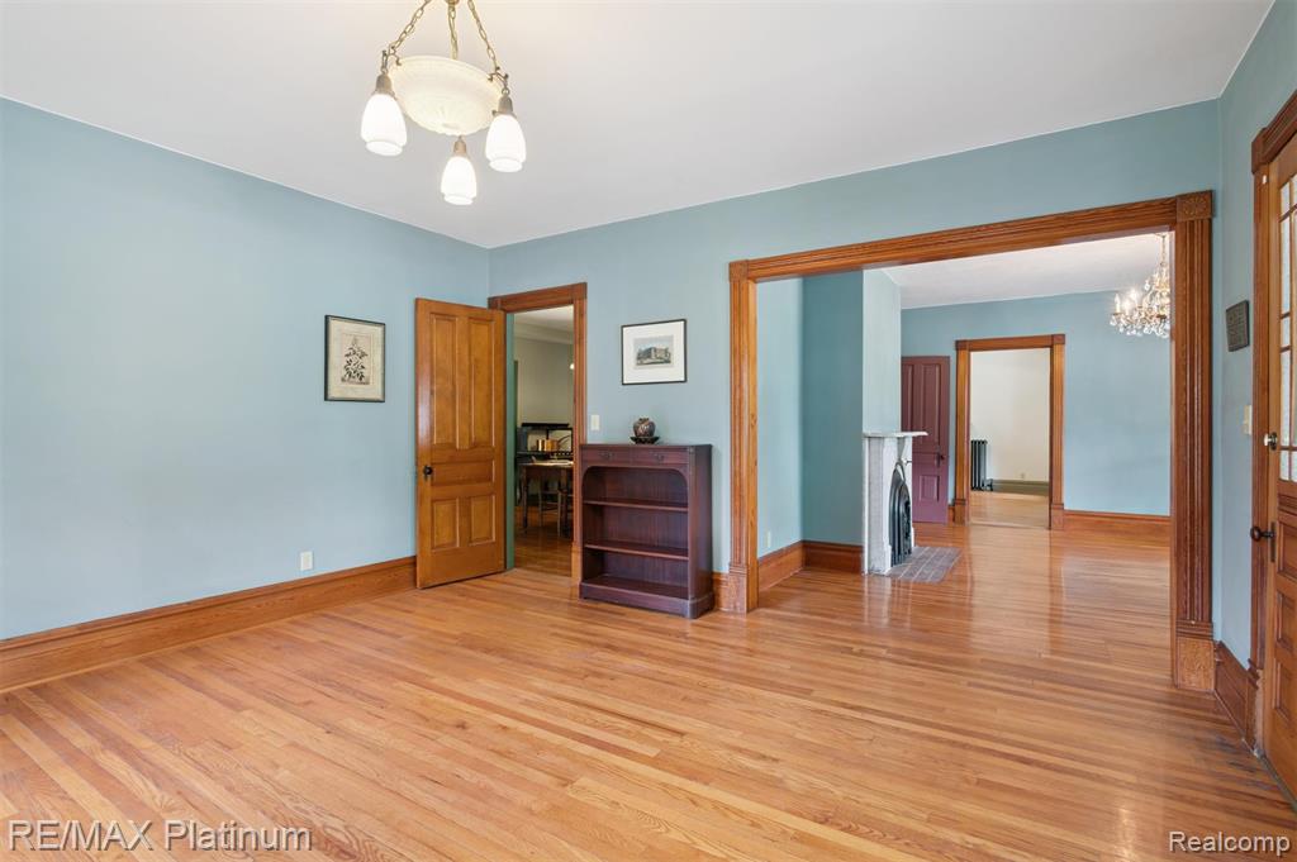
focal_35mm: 17
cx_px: 648
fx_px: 612
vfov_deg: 70.3
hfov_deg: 93.3
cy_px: 431
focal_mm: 17
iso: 400
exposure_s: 1/5
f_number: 9
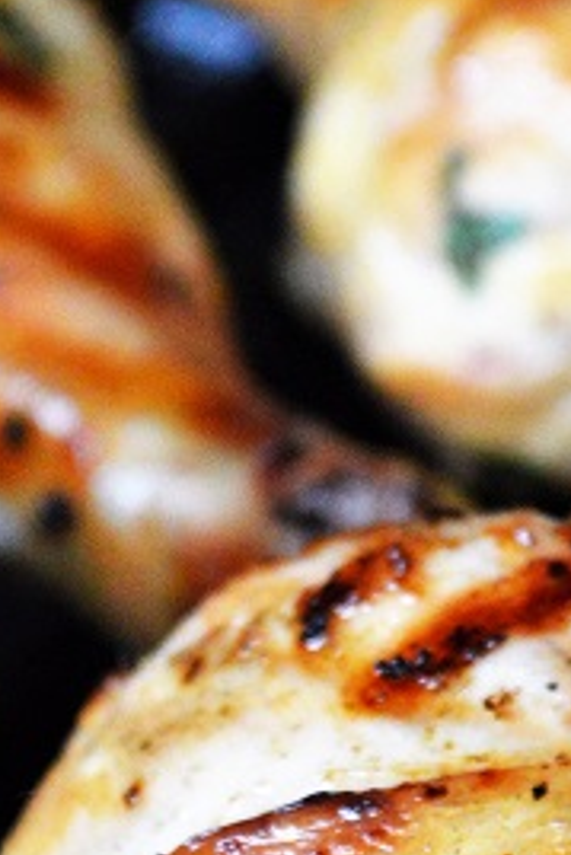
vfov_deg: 8.5
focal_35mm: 242
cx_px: 360
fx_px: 5750
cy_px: 530
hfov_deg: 5.7
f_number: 5.6
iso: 3200
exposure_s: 1/125
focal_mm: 48
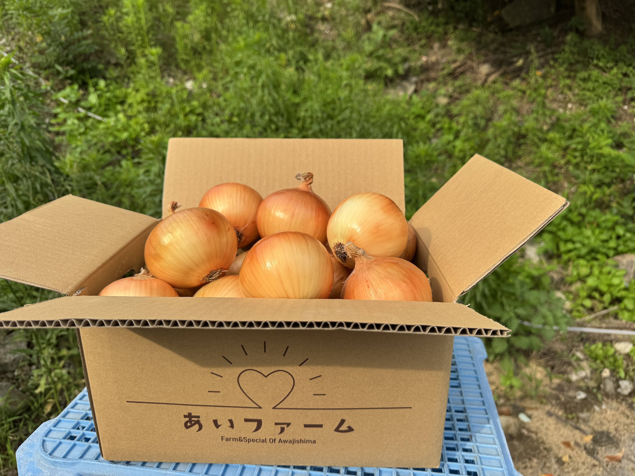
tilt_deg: -19.1
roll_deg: +1.4
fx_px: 440
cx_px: 318
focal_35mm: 24
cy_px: 238
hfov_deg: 71.6
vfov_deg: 56.8
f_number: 1.78
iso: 80
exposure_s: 1/2252
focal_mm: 6.76
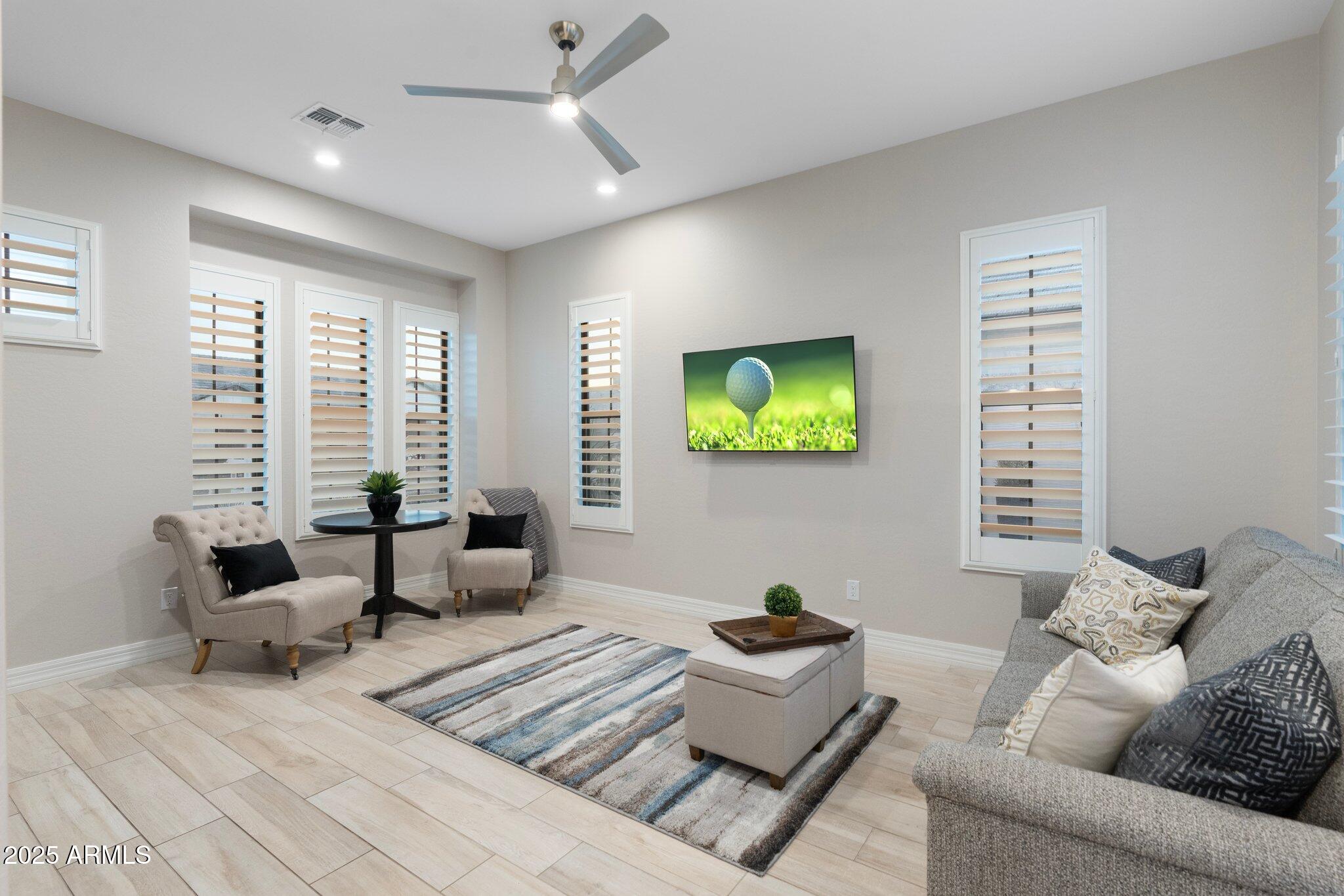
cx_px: 672
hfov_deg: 96.7
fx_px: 597
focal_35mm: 16
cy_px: 448
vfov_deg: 73.7
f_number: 8
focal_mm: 16
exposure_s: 1/1.67
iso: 1000
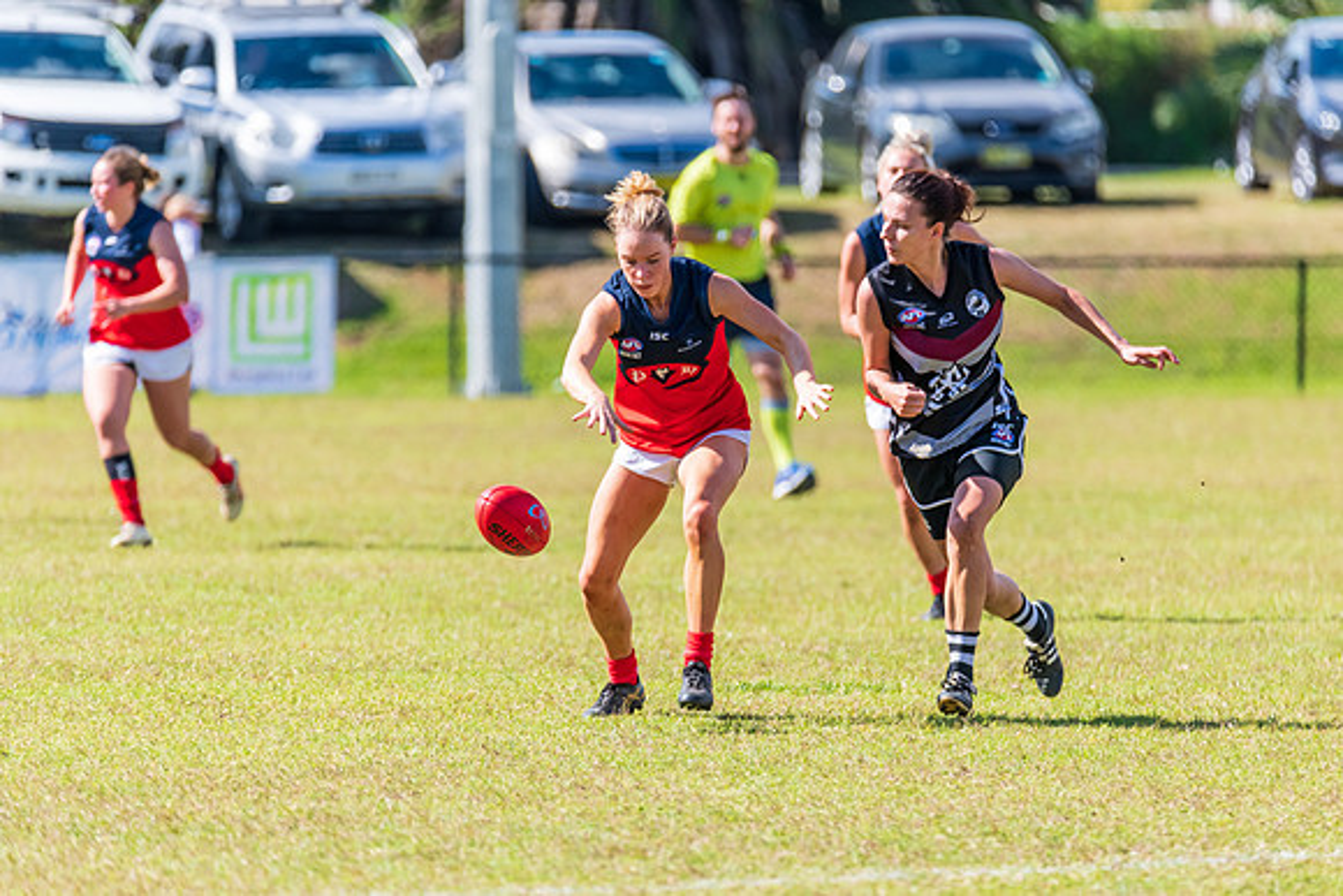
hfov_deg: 4.4
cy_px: 430
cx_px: 698
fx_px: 17454
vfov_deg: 2.9
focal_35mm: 468
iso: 800
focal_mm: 450
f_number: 6.3
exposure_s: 1/2000
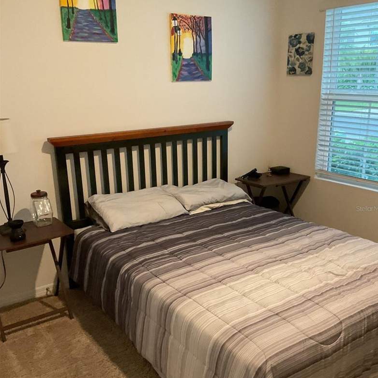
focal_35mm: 35
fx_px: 432
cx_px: 193
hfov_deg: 47.2
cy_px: 208
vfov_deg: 47.2
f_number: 1.8
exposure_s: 1/60
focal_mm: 3
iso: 250
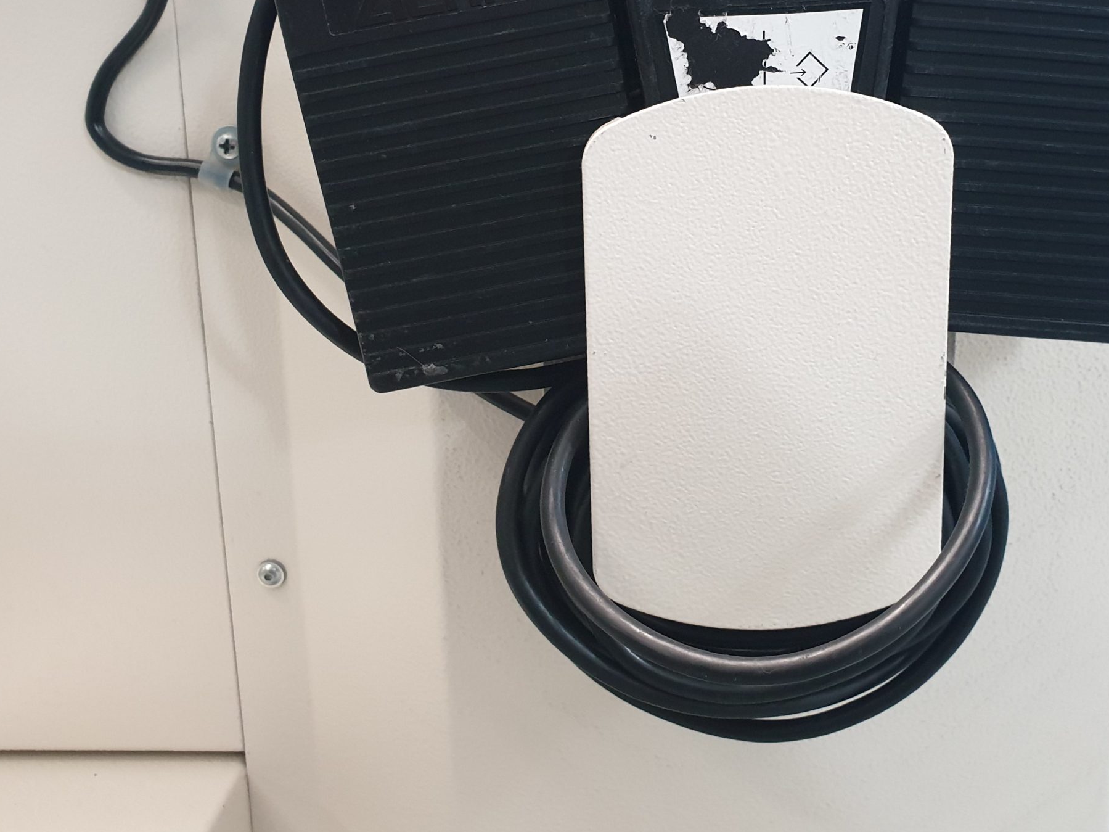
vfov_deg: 38.0
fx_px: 1185
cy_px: 242
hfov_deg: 49.9
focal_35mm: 37
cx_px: 644
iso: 320
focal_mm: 4.3
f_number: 2.4
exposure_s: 1/50
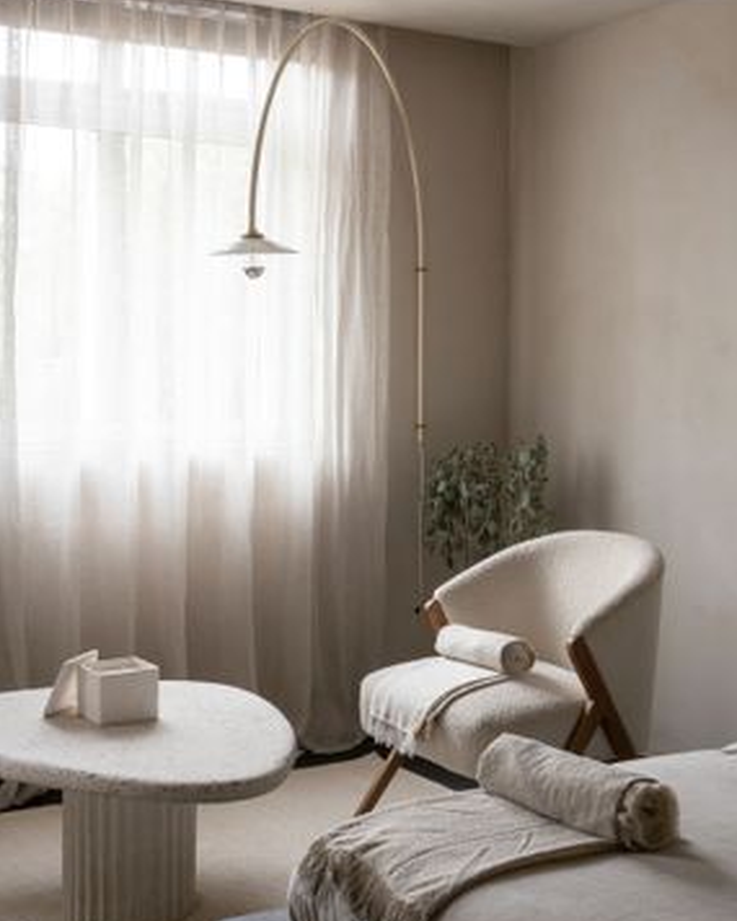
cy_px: 396
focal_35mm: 51
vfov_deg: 36.6
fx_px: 1390
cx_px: 368
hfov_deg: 29.7
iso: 400
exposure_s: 1
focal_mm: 45
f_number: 22
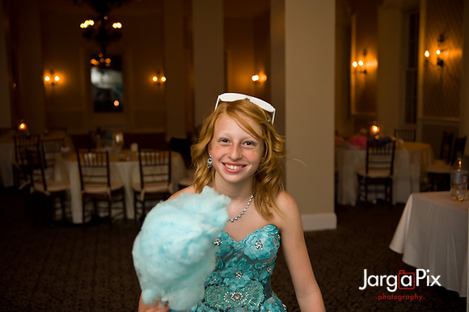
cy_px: 156
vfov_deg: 30.5
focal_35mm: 44
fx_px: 573
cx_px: 234
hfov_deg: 44.5
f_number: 3.2
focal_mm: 44
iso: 1600
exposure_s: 1/125
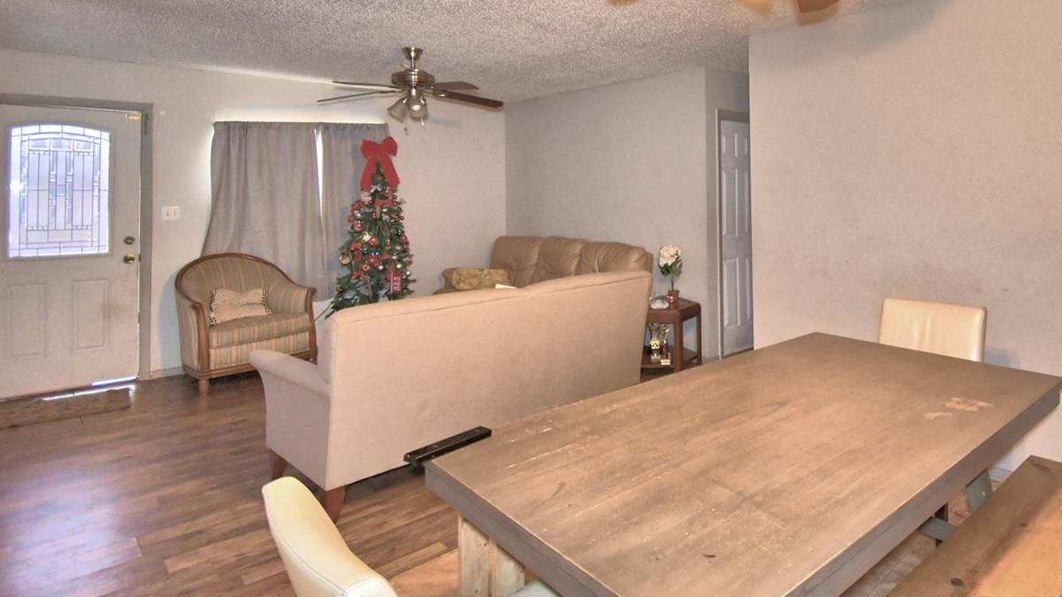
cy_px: 176
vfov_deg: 52.0
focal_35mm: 21
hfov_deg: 81.6
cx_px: 688
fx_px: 591
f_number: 4.5
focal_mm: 10
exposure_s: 1/30
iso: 1100
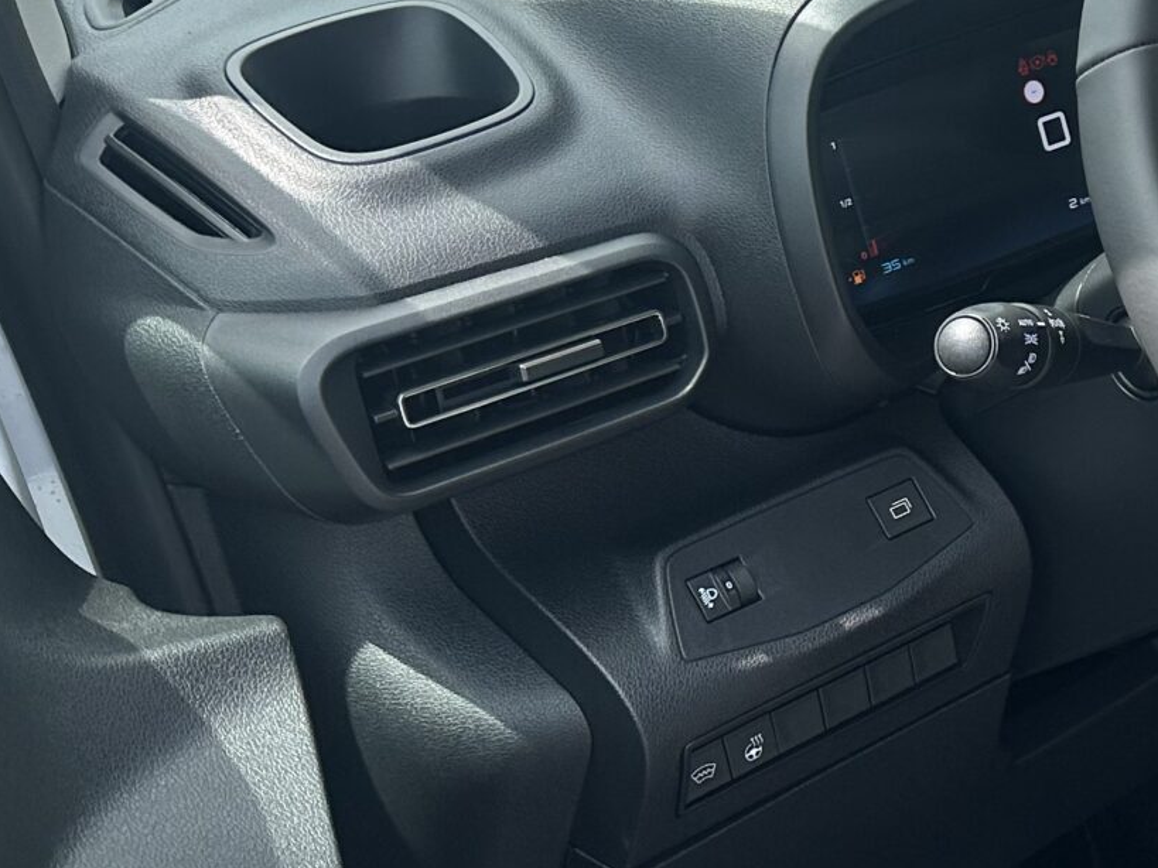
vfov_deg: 19.3
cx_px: 1646
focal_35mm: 75
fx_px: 2509
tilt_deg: -20.5
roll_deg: -0.4
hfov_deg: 22.3
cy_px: 90
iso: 80
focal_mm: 6.86
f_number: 1.78
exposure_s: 1/1304
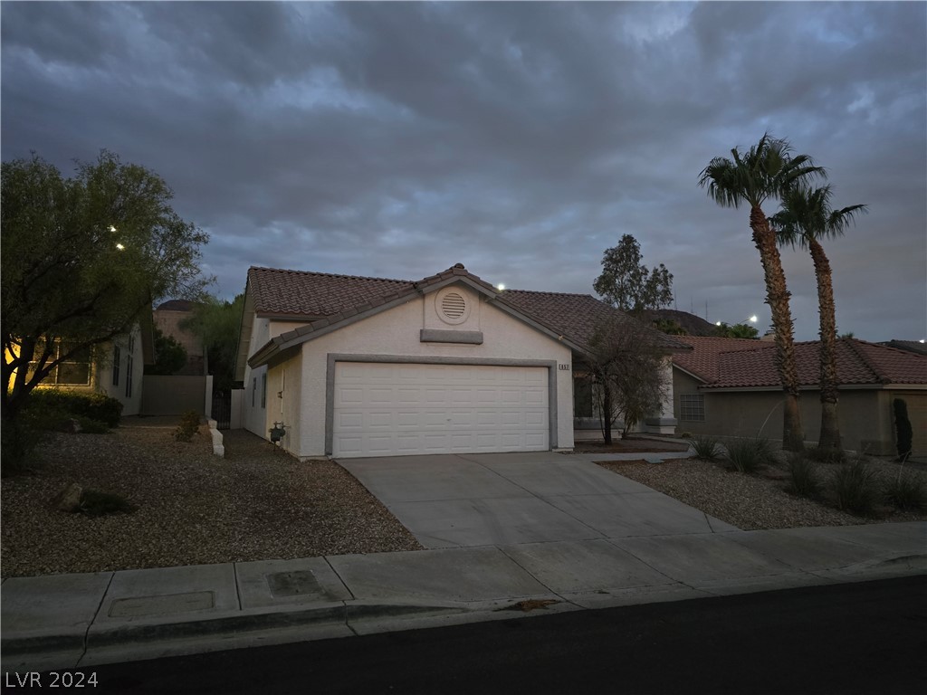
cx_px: 464
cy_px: 348
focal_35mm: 23
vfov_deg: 58.9
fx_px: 616
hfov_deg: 73.9
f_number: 1.7
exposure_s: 1/24
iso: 1600
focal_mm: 6.3
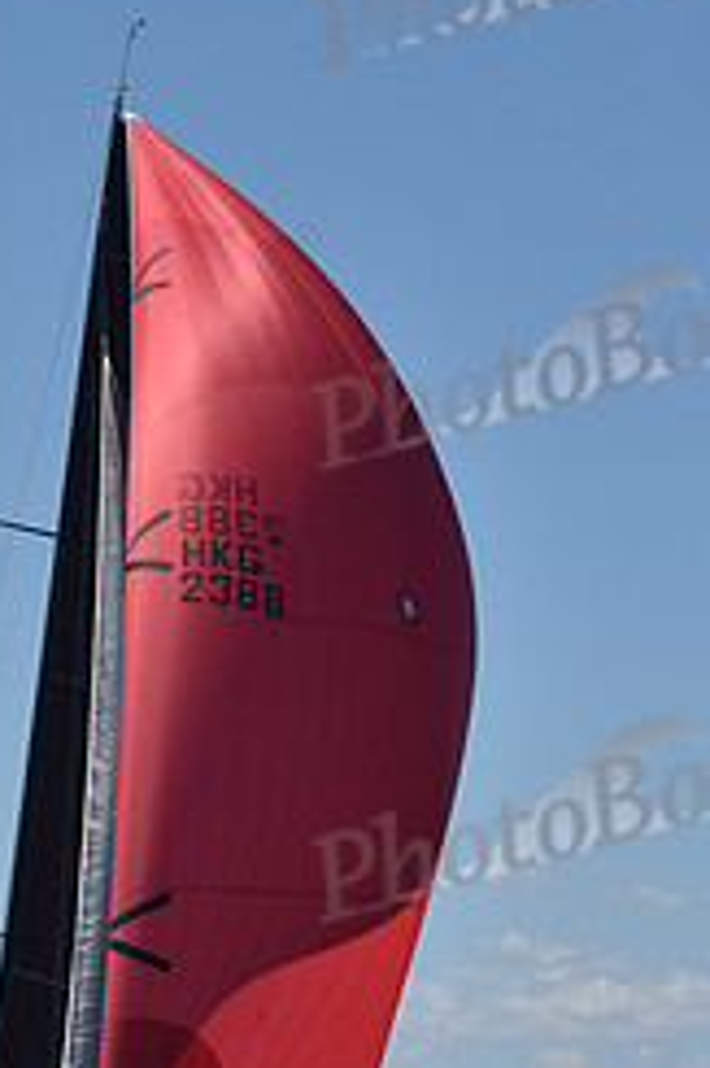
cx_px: 89
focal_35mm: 166
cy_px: 645
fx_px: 4917
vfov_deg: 12.4
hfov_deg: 8.2
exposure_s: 1/1000
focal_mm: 70
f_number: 9
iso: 200
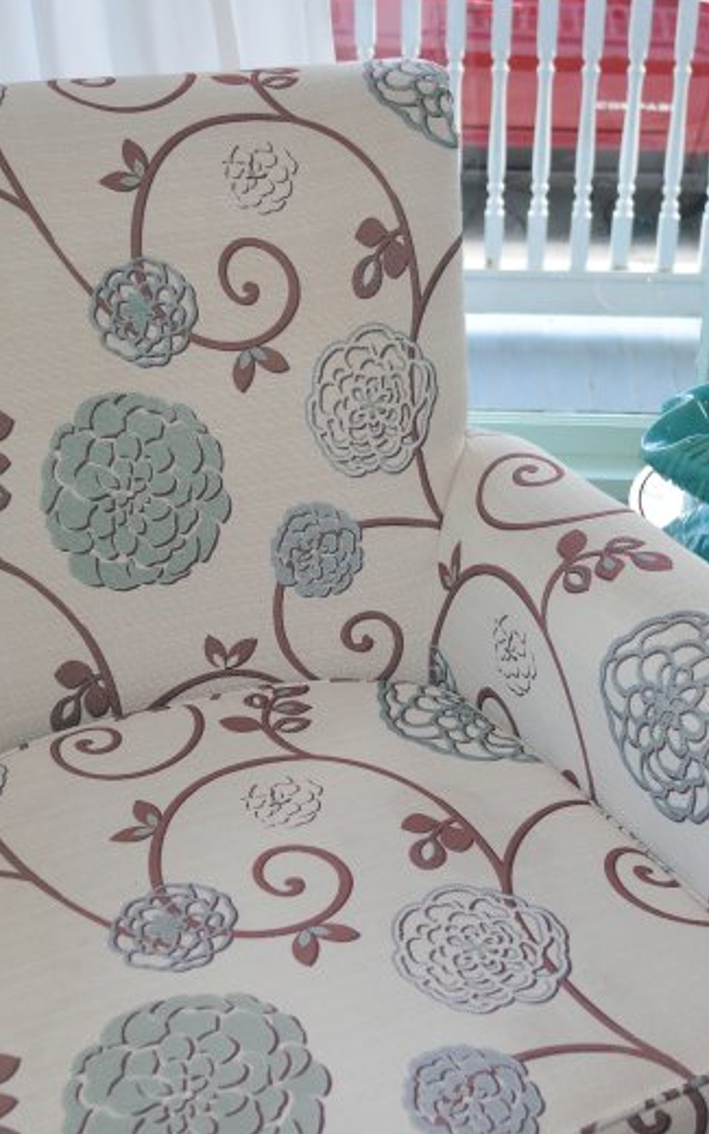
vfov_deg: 42.6
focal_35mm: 47
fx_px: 1453
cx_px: 362
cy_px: 566
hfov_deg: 27.4
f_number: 3.5
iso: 200
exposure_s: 1/80
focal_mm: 20
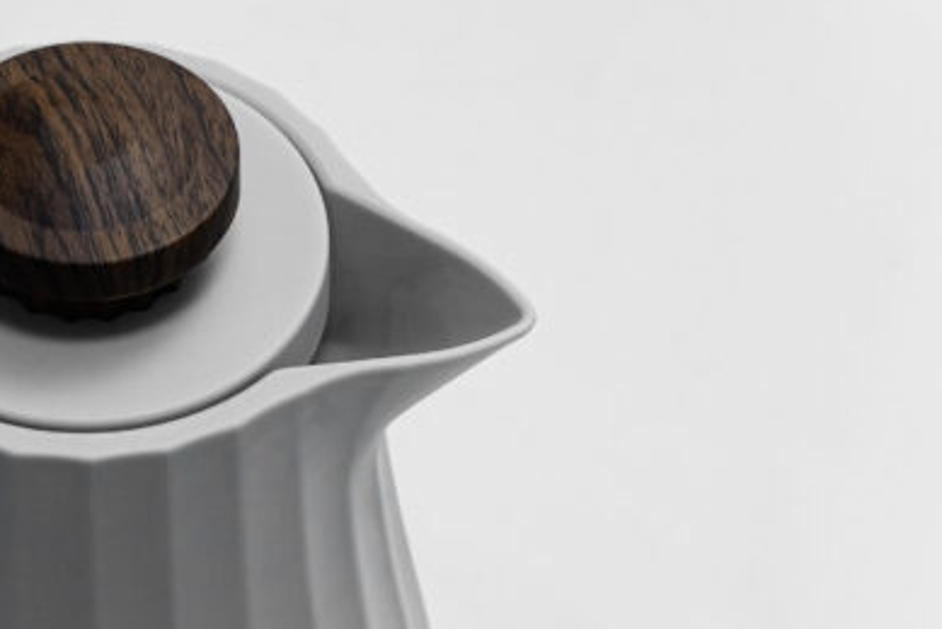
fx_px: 3299
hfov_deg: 16.1
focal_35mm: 126
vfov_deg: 10.9
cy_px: 394
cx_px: 143
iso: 3200
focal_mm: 70
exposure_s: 1/100
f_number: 13
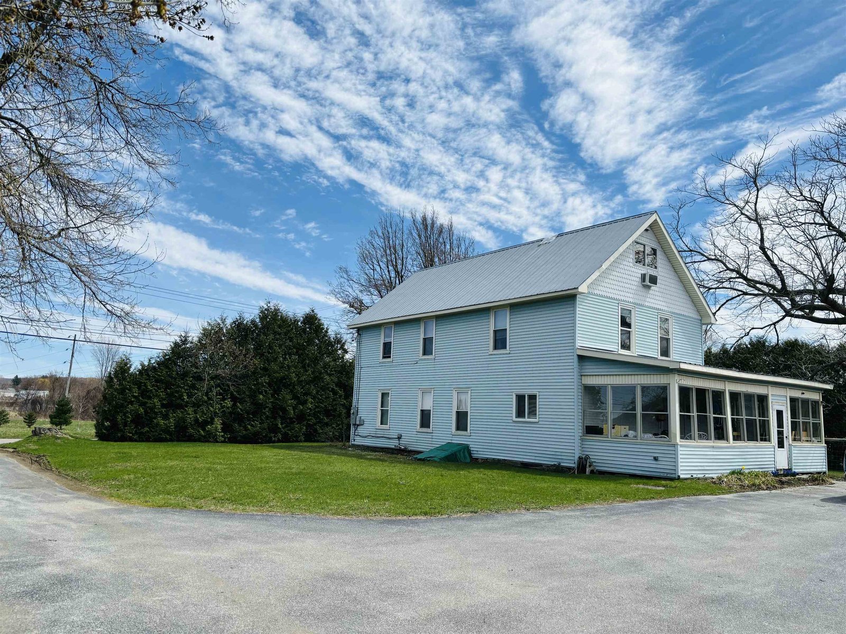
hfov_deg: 67.3
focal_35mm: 26
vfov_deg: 53.1
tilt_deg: +8.4
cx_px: 423
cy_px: 317
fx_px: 635
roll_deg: -2.3
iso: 50
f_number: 1.6
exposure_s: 1/4425
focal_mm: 5.96
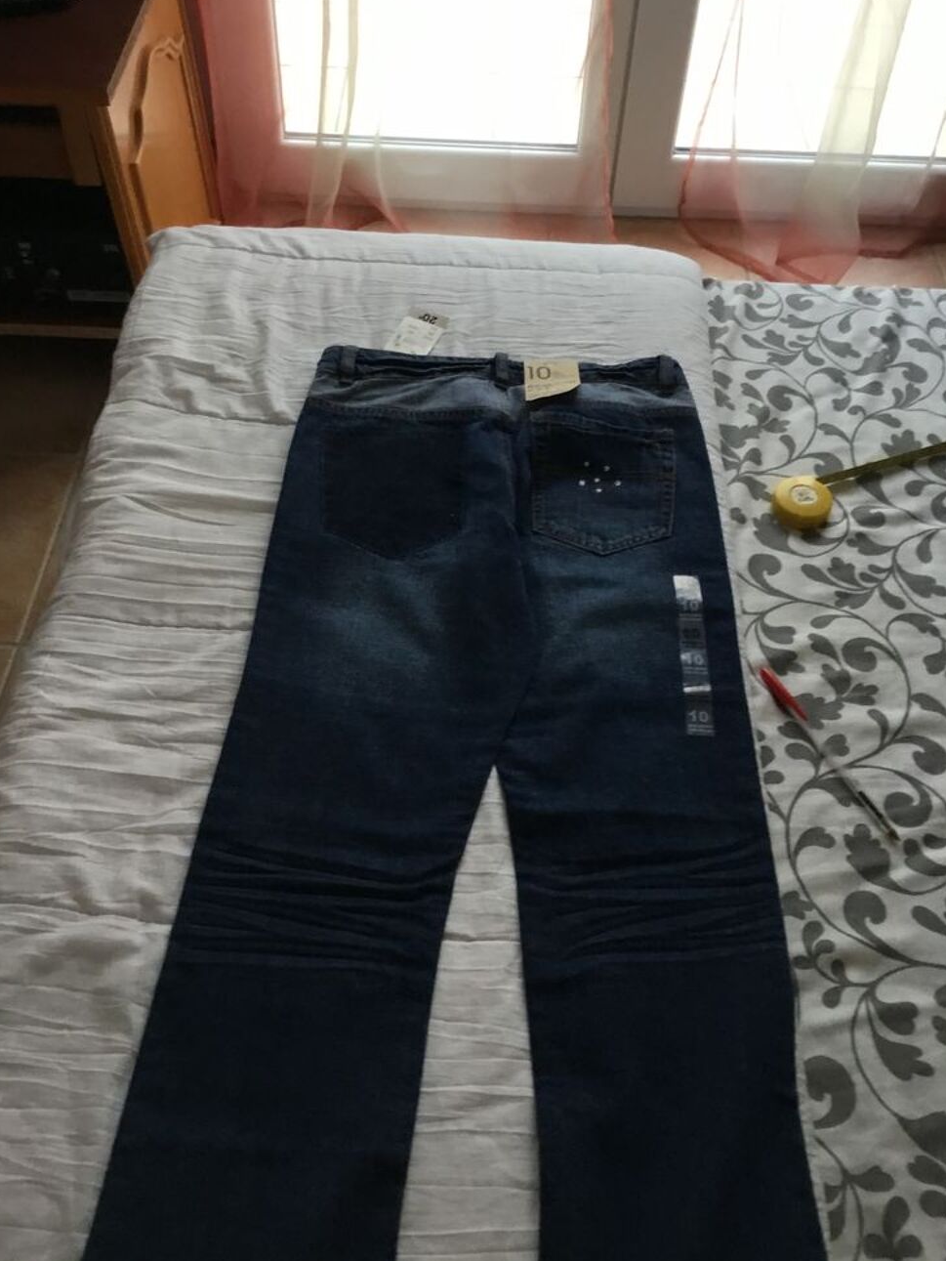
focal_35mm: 32
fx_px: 1165
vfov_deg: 56.8
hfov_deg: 44.2
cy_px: 613
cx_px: 477
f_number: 2.4
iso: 125
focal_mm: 3.3
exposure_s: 1/33
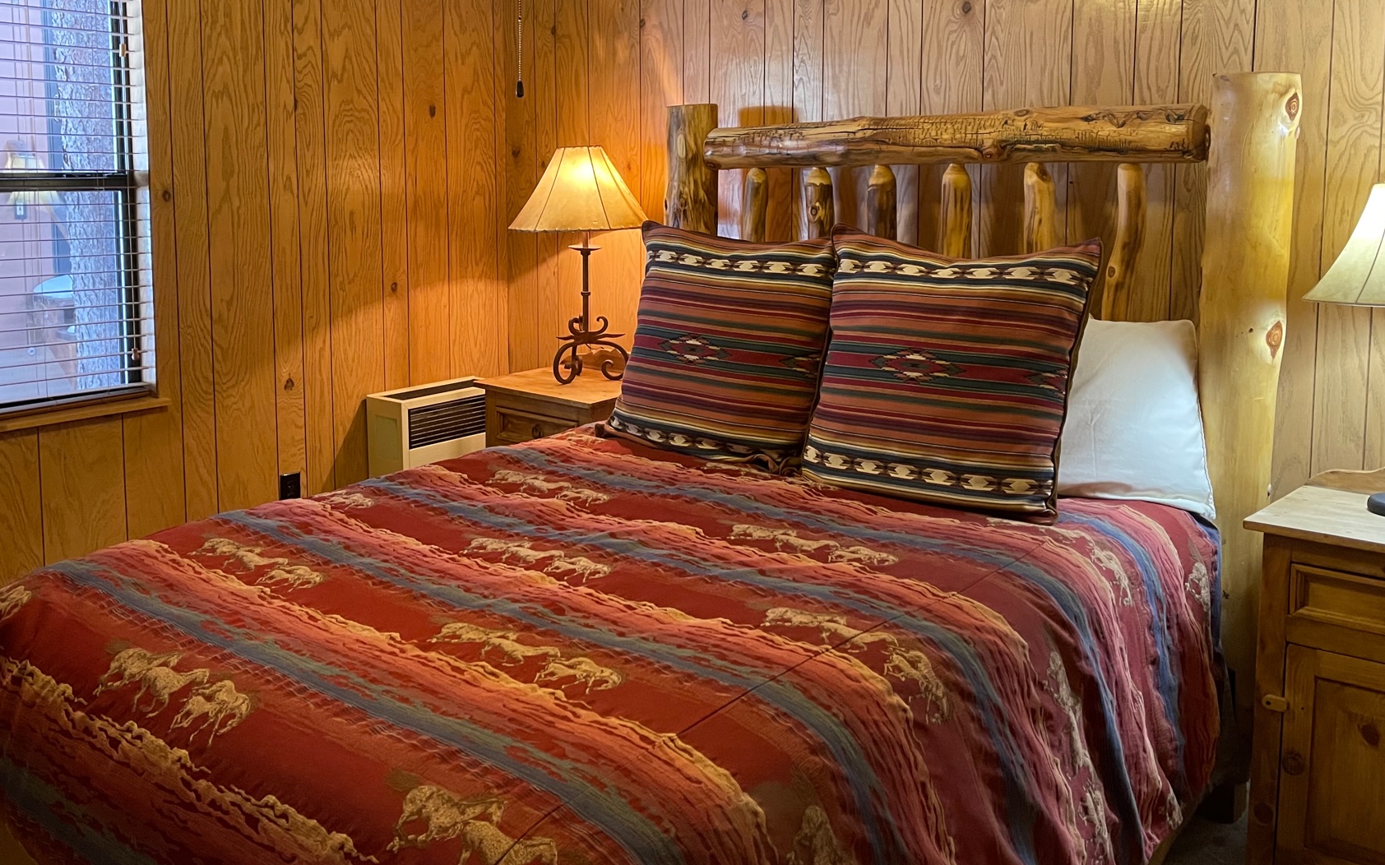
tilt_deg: -6.8
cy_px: 289
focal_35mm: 33
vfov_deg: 37.9
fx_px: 1245
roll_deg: +0.3
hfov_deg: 57.9
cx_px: 600
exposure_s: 1/60
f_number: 1.6
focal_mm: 5.1
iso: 500
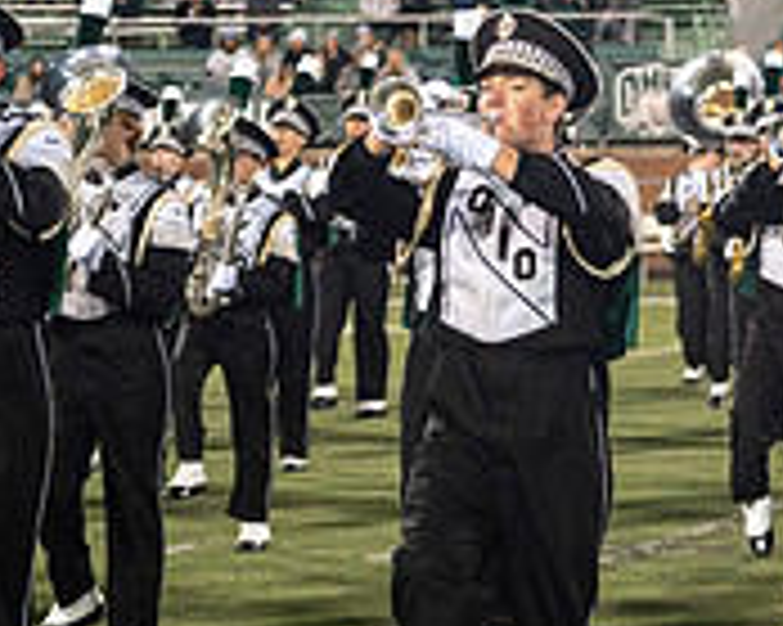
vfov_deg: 7.1
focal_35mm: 219
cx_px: 1246
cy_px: 225
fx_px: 5072
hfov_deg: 8.6
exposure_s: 1/500
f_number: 2.8
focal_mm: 70
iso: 1000
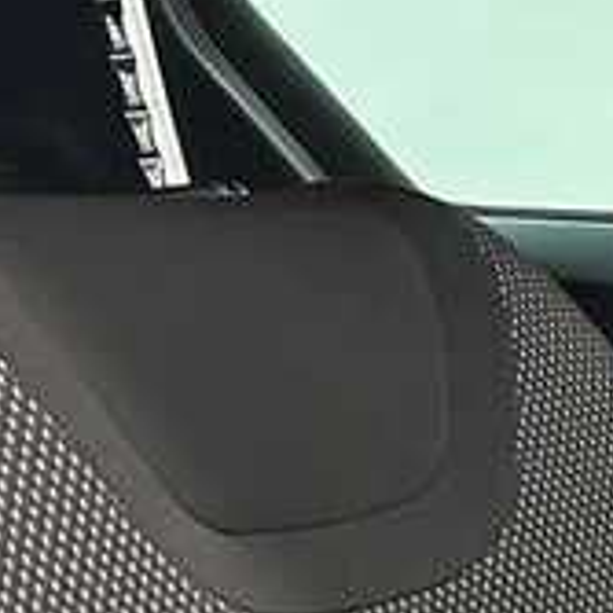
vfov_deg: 13.9
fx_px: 2284
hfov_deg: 11.8
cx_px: 1553
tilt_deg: -19.9
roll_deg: -0.5
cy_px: 1033
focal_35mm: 114
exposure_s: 1/33
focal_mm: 6.86
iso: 640
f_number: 1.78
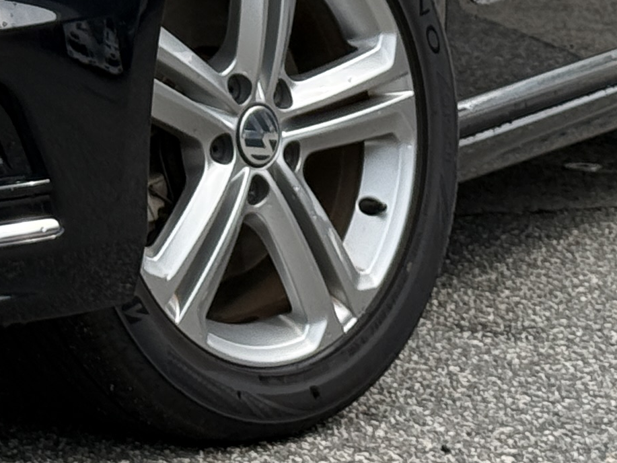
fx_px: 3761
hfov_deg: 9.2
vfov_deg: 6.9
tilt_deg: +1.6
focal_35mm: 211
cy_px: -363
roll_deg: -0.2
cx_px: -202
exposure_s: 1/3534
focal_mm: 6.76
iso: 100
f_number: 1.78
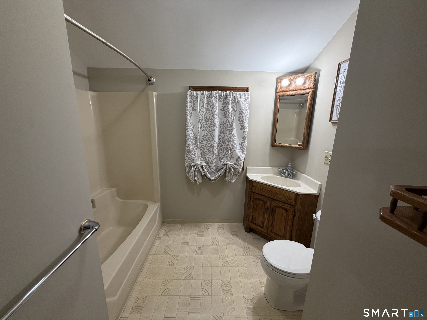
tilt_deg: -12.2
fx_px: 173
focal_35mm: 14
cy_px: 160
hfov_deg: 102.1
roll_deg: -1.1
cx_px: 214
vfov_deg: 85.7
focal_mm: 2.22
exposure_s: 1/60
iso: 200
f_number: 2.2
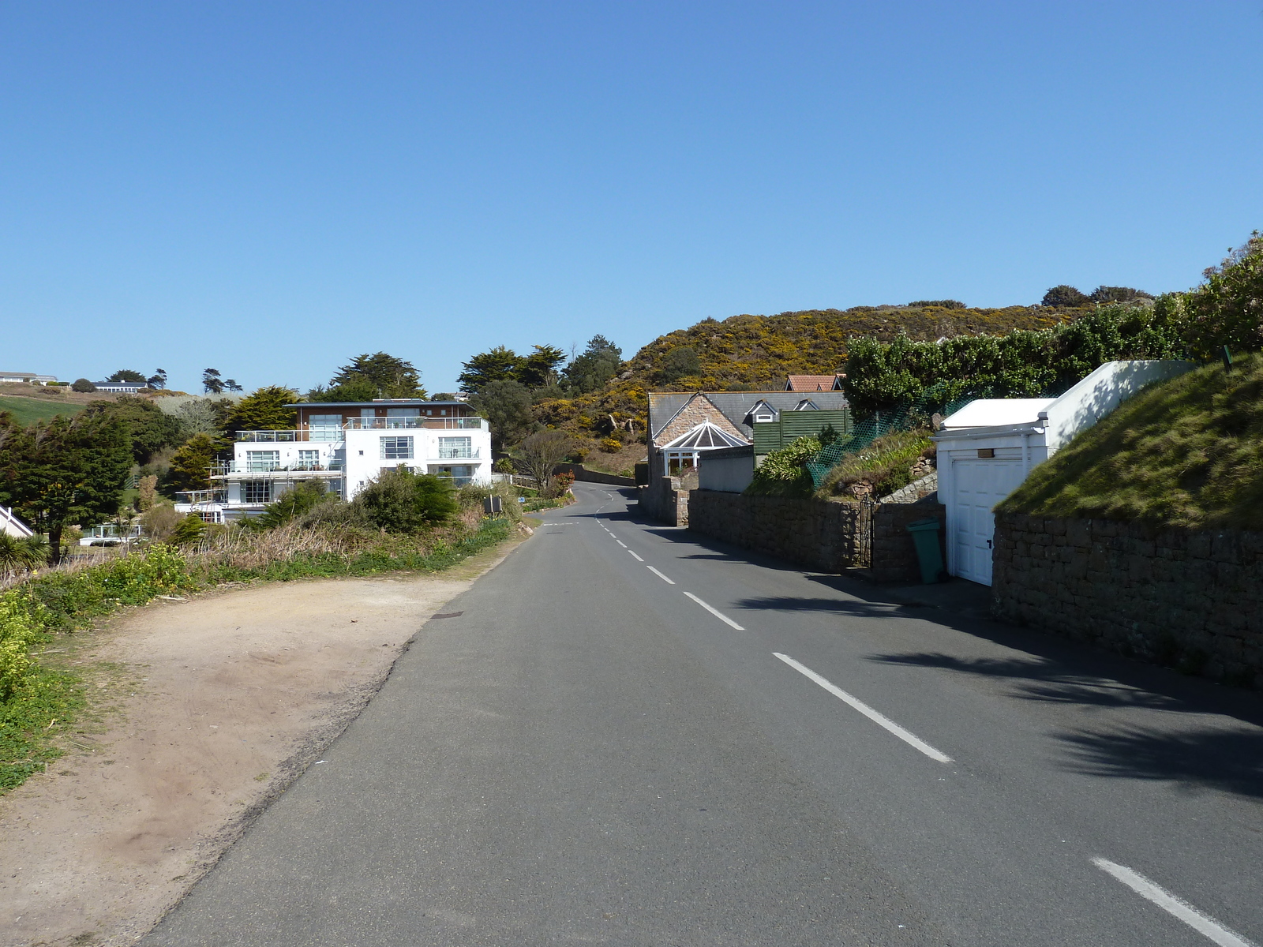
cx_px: 632
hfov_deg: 69.4
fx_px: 912
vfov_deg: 54.9
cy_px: 474
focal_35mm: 25
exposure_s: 1/400
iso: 80
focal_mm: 4.1
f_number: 4.5
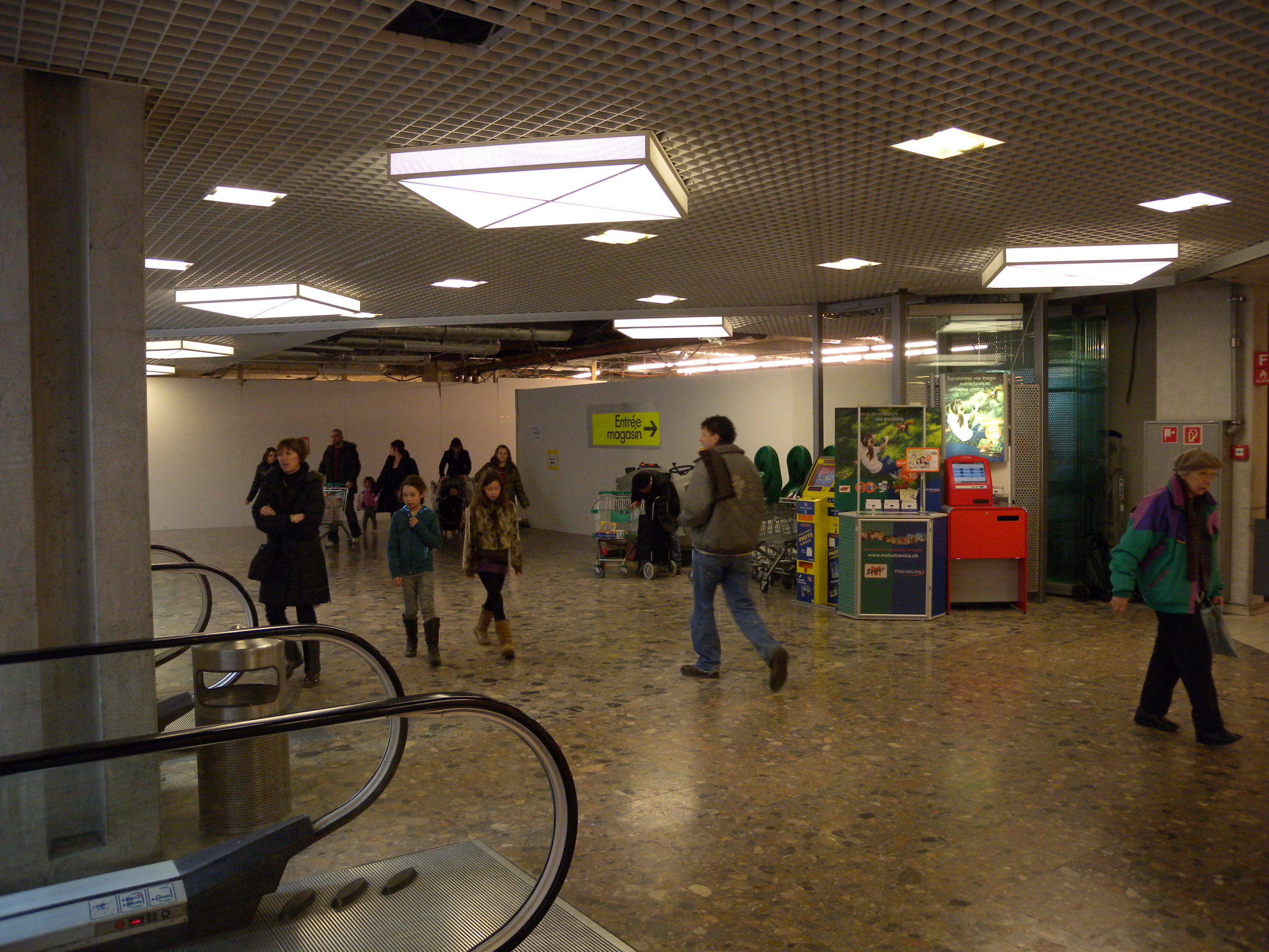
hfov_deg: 63.4
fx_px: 1026
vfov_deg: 49.7
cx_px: 634
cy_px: 476
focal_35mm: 28
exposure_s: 1/65
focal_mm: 6
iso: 353
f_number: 2.7
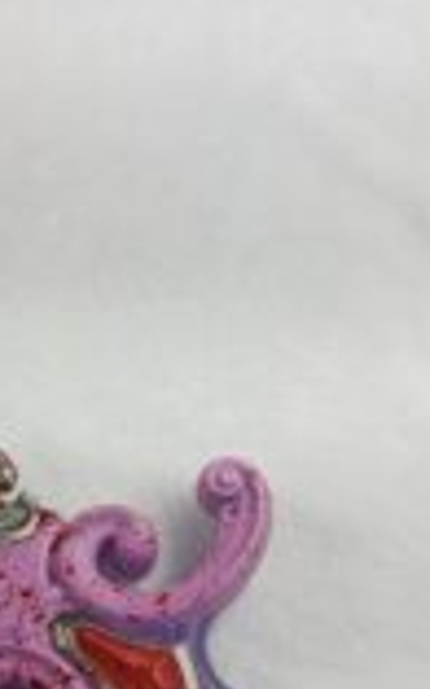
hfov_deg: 17.9
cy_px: 619
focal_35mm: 70
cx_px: -48
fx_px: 1314
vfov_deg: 28.3
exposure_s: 1/100
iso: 20
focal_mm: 3.98
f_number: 1.8
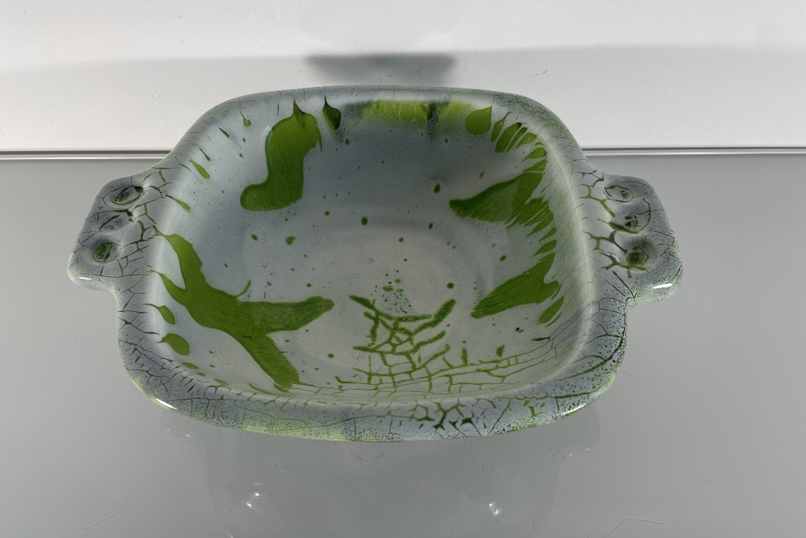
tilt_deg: -51.9
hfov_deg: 65.5
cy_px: 260
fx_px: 627
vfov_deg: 46.4
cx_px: 389
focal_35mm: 28
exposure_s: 1/119
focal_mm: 4.2
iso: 32
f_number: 1.6
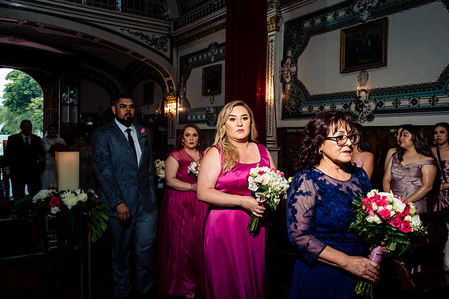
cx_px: 228
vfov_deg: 39.9
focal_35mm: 33
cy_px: 146
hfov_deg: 57.2
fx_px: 411
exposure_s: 1/160
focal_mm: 32
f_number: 6.3
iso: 1600
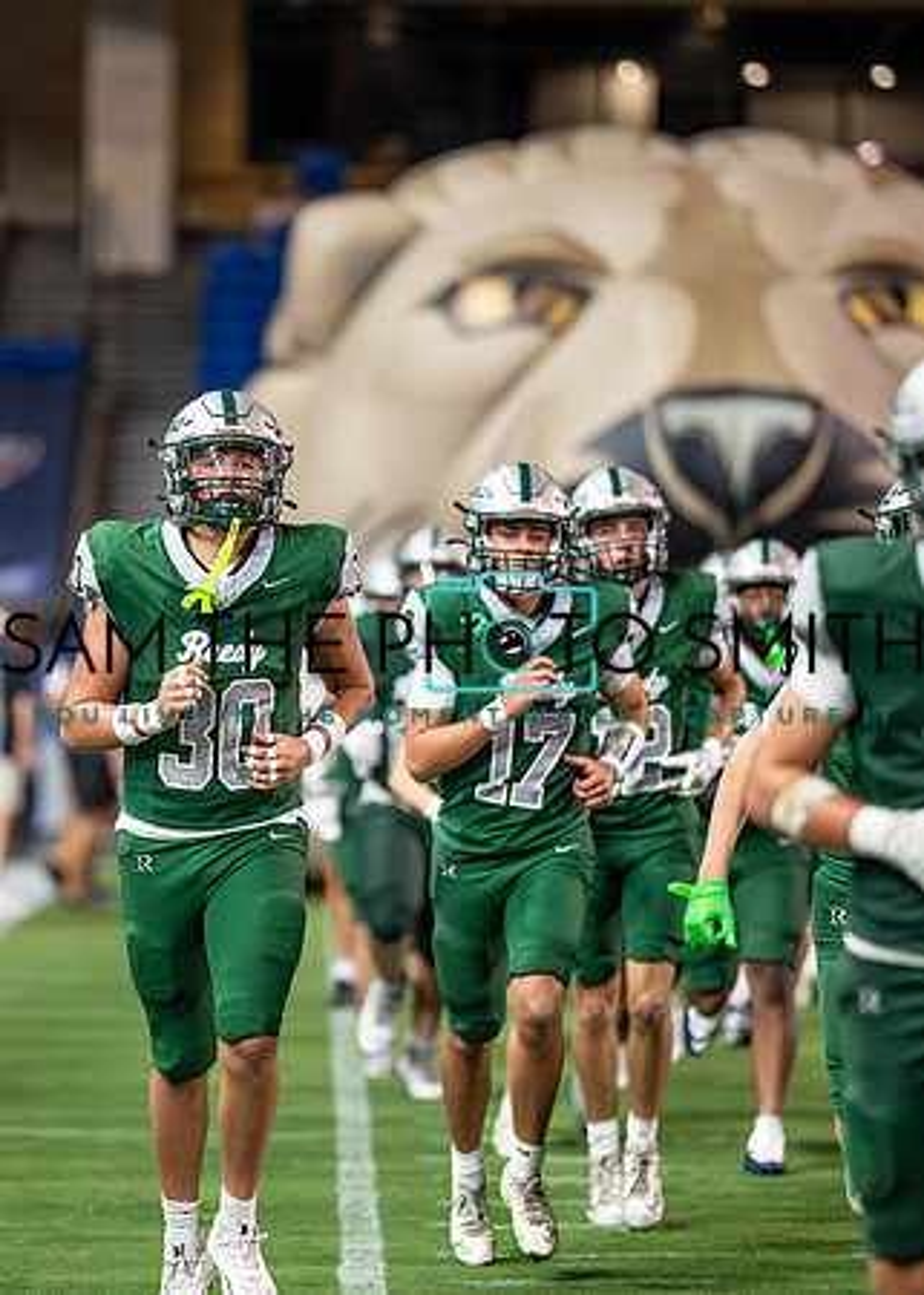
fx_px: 7883
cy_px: 646
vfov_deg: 9.4
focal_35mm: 214
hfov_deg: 6.7
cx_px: 169
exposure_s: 1/1250
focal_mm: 135
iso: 800
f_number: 1.8
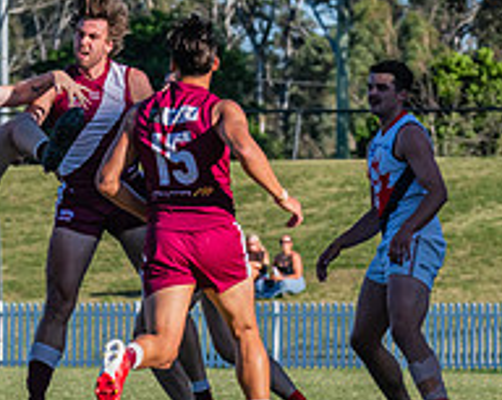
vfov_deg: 2.4
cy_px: 199
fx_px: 9687
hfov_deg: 3.0
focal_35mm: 653
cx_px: -79
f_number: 10
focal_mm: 210
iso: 800
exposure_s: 1/1600
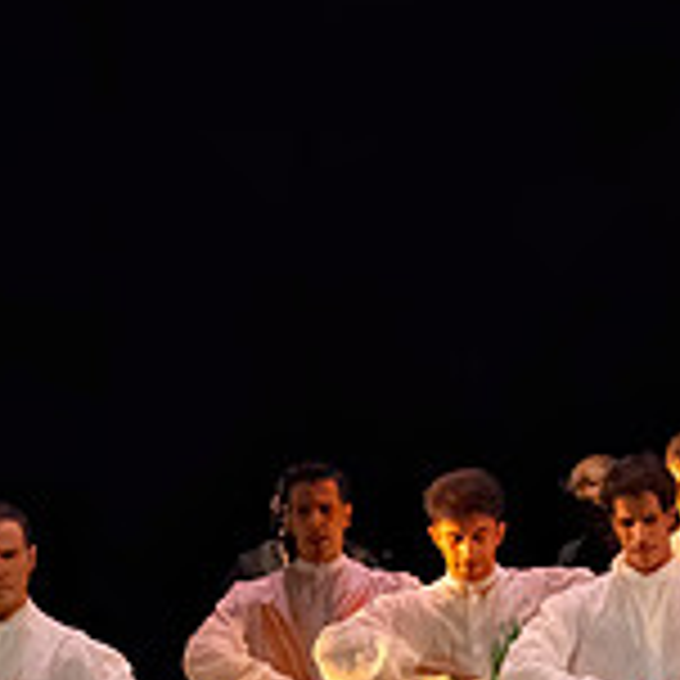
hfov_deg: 2.7
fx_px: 14513
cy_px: 533
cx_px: 1108
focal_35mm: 653
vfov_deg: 2.7
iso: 20000
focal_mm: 200
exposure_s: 1/400
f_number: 6.3
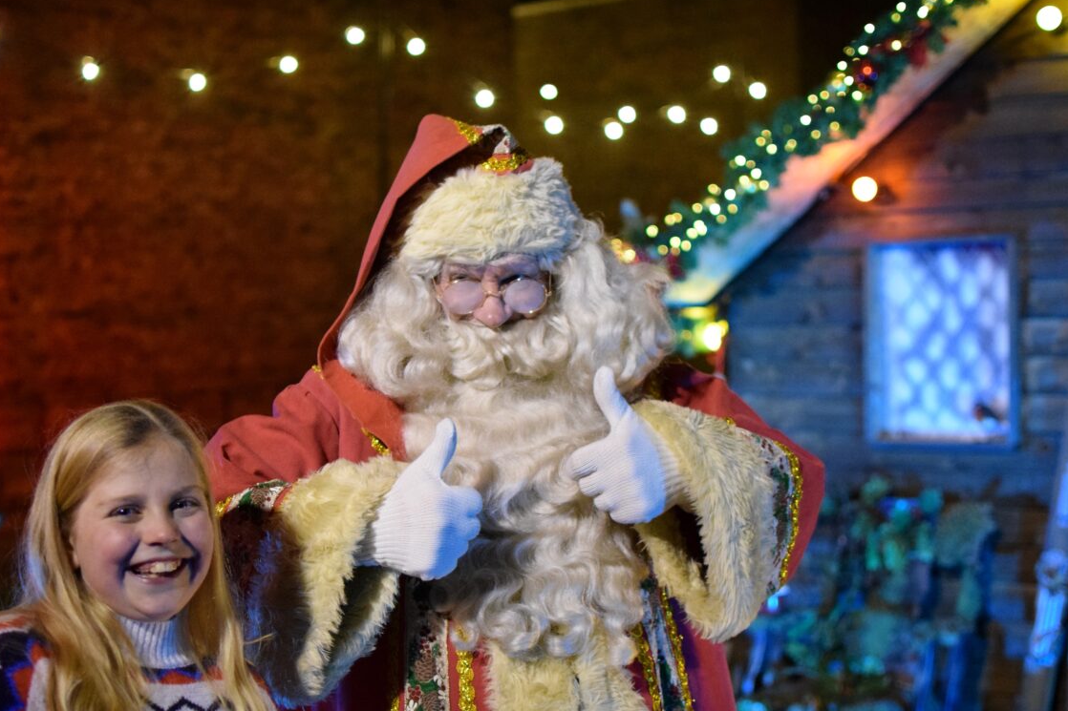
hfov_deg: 29.7
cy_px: 451
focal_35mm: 68
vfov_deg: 20.1
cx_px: 437
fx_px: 2006
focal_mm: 35
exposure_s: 1/500
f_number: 2
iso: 3200
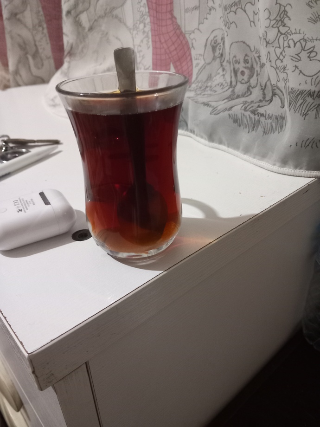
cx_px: 160
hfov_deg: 51.4
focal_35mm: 27
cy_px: 214
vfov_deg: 65.3
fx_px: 333
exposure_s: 1/20
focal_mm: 4
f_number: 1.8
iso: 800
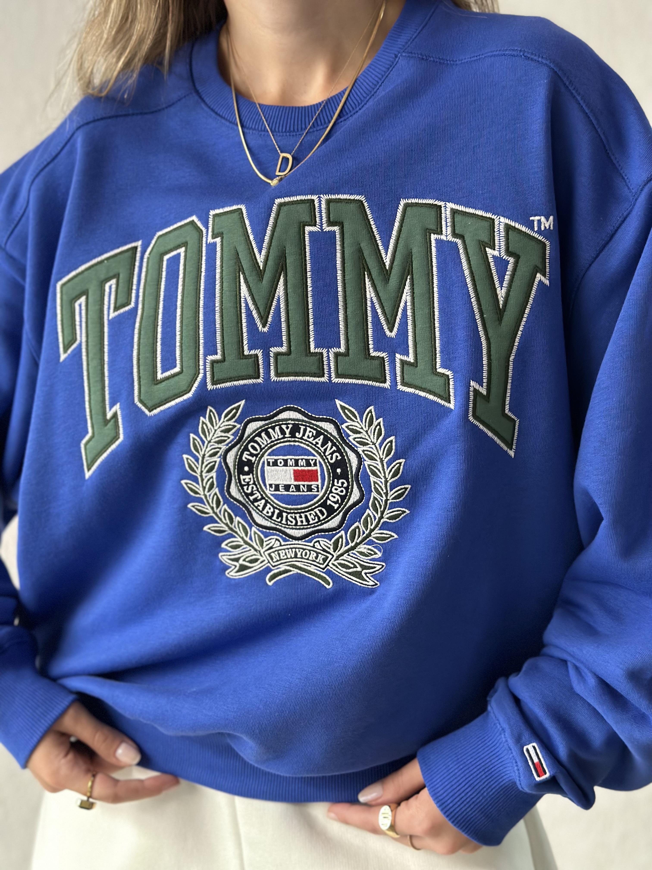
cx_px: 326
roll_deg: -0.2
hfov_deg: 30.3
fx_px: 1205
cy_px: 435
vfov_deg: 39.7
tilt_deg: -1.0
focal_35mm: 48
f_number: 1.78
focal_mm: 6.86
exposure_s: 1/51
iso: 400
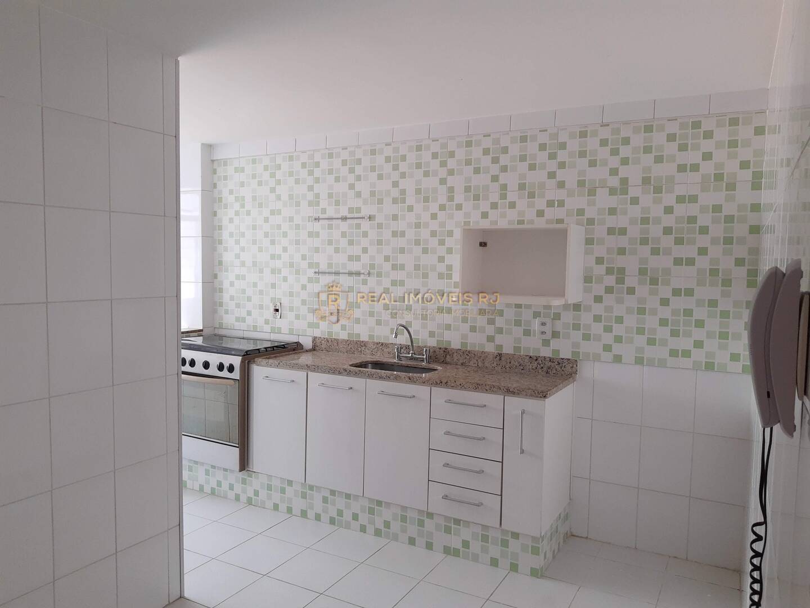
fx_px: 608
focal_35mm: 26
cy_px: 304
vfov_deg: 53.1
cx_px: 405
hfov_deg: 67.3
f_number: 1.7
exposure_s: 1/60
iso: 98
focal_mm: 4.75
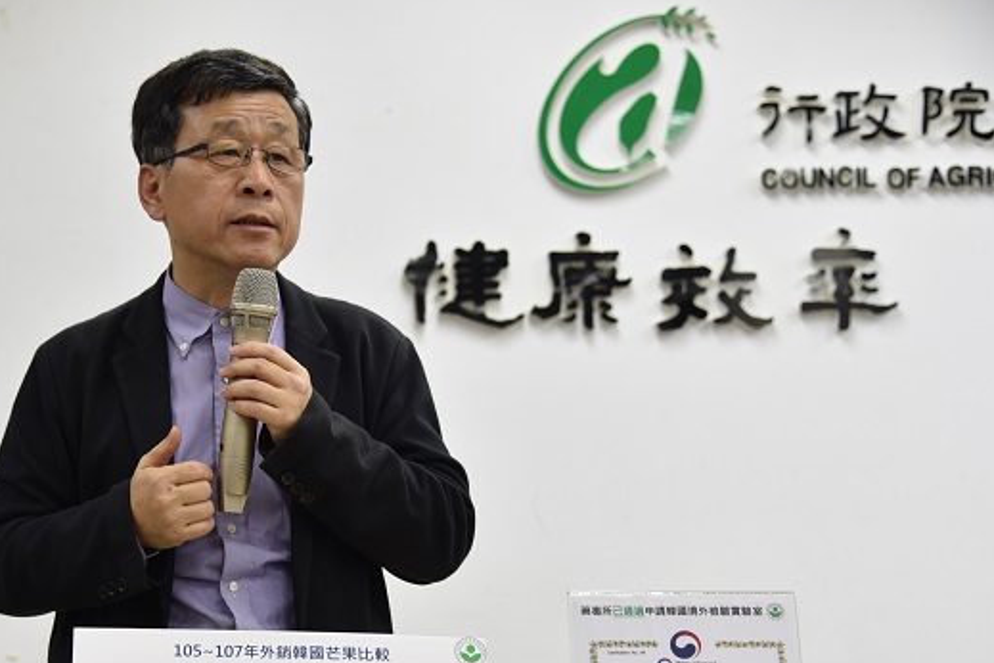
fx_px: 2043
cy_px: 459
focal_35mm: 74
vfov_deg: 18.4
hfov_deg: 26.9
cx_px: 236
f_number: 4
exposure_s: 1/60
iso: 400
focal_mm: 48
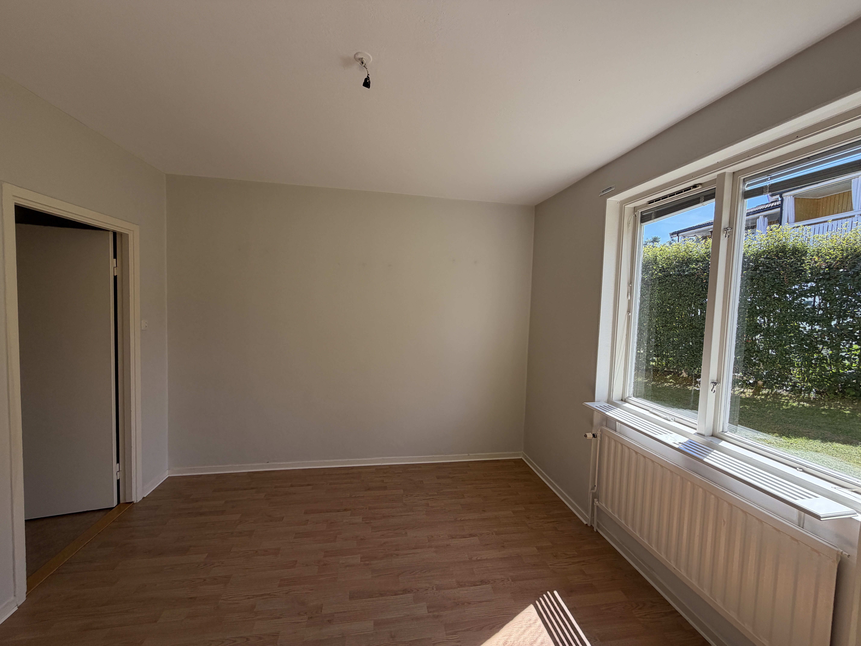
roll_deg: -1.6
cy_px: 323
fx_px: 348
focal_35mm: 14
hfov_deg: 102.1
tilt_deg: -3.9
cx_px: 430
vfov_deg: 85.7
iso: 64
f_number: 2.2
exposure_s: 1/217
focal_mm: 2.22
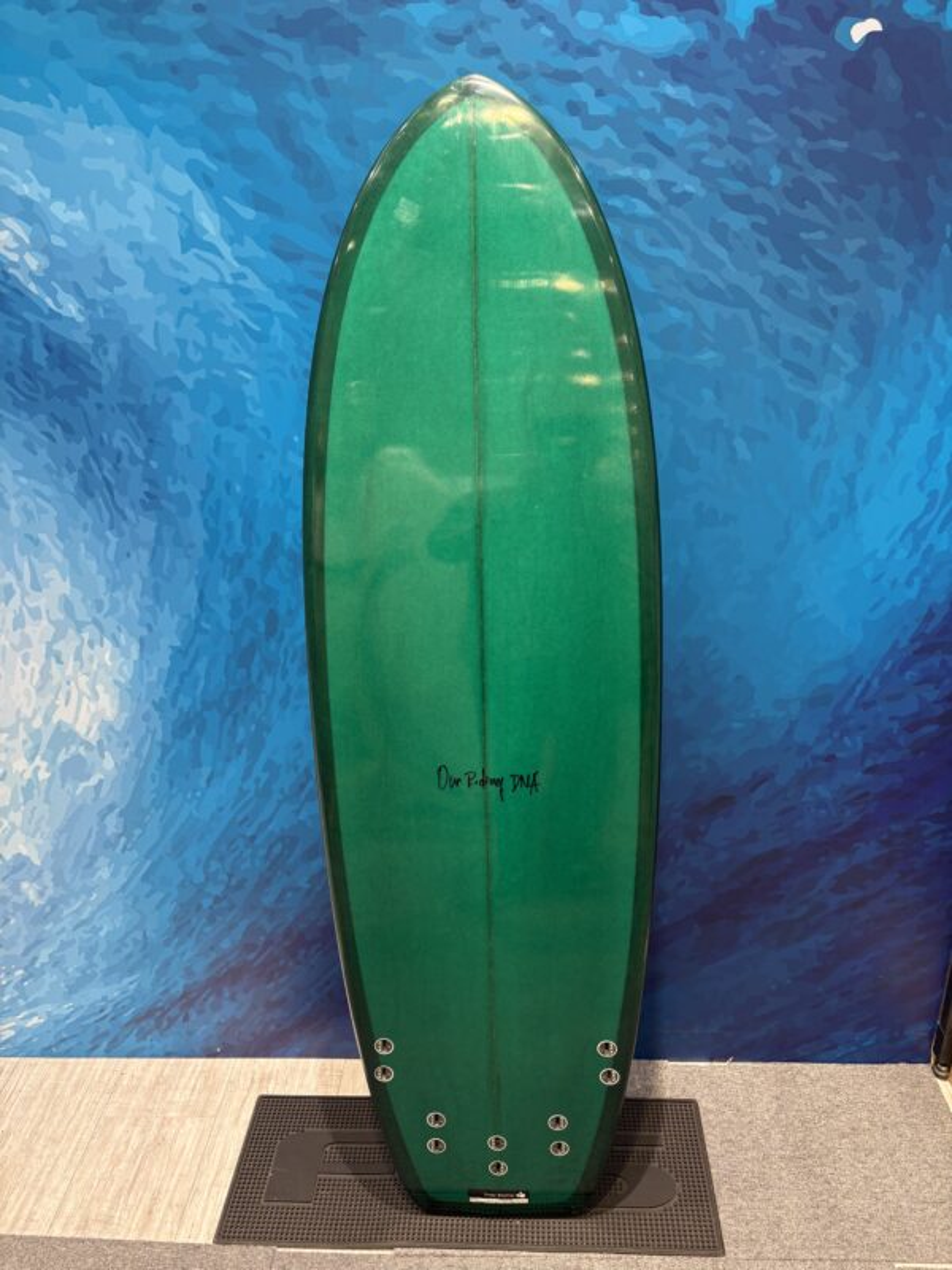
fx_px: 953
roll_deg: +2.0
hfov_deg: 53.1
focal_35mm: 26
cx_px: 476
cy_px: 635
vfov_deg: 67.3
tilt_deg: -23.7
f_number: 1.6
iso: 64
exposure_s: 1/122
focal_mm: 5.96
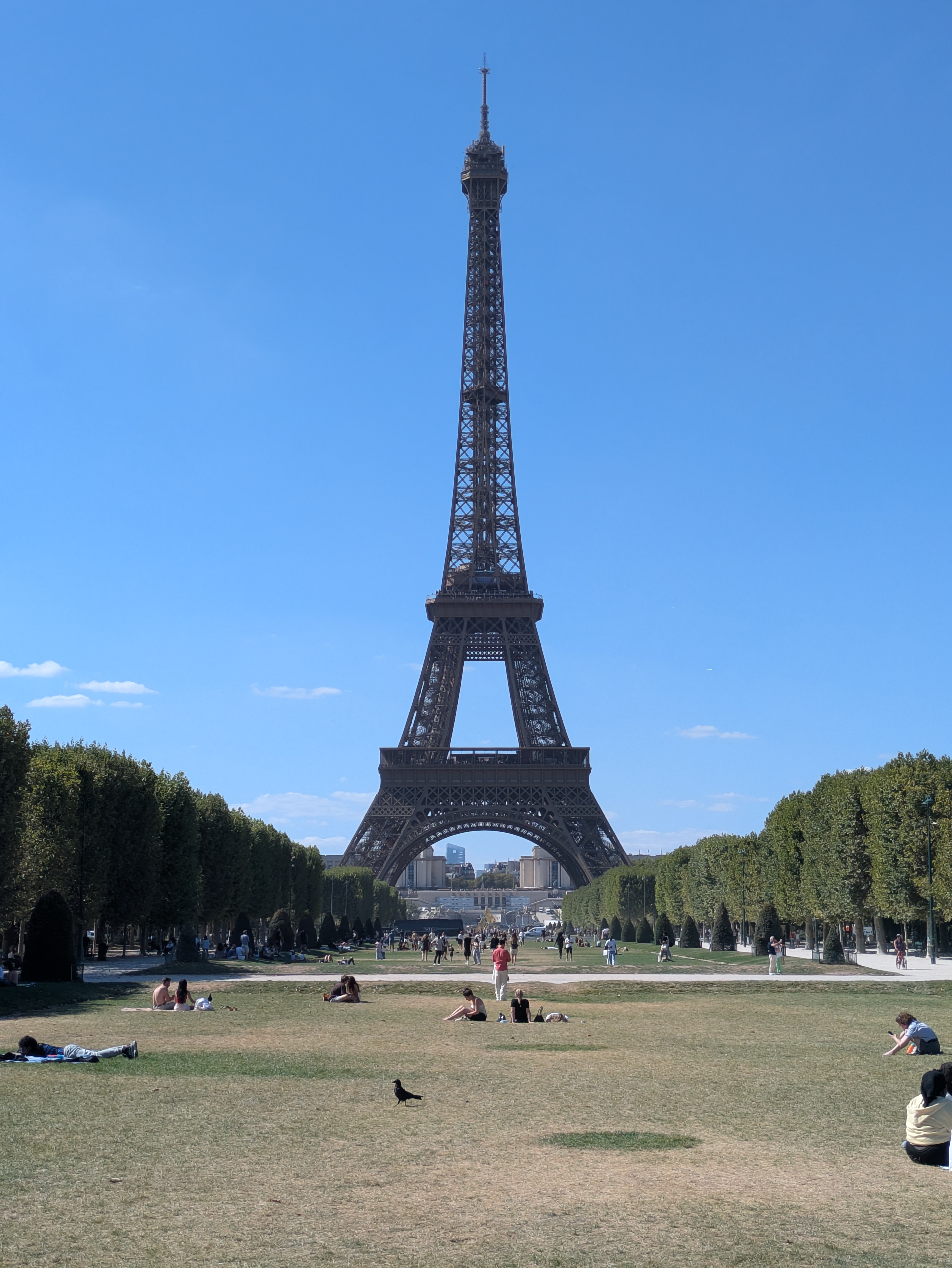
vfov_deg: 37.5
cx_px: 476
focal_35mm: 51
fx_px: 1869
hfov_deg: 28.6
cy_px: 634
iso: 46
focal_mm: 5.43
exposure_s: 1/2427
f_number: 1.89
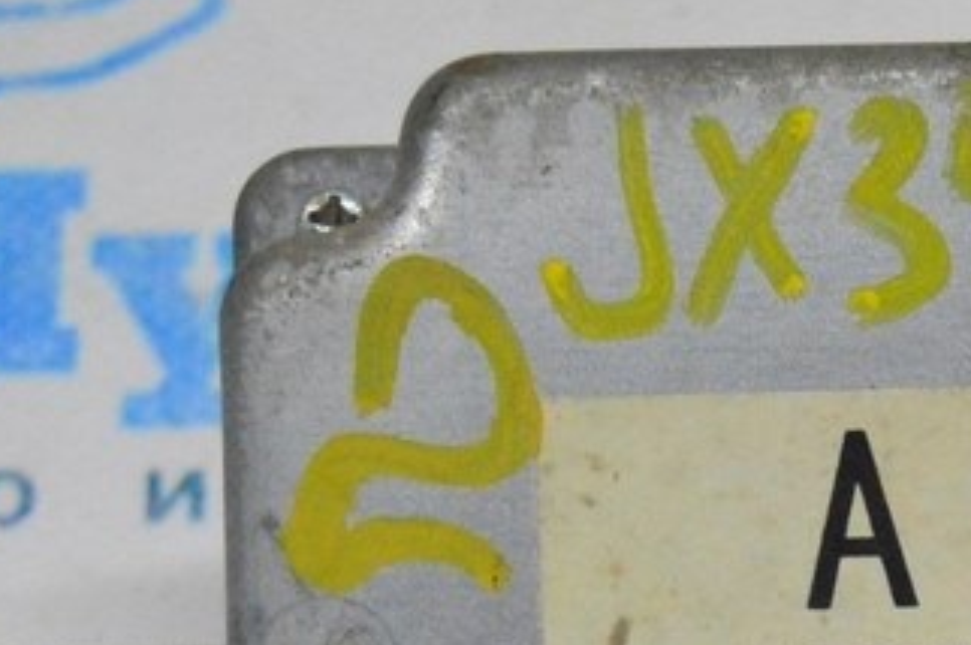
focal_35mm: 191
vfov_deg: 7.1
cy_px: 963
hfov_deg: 10.7
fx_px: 5146
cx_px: 778
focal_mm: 40
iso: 6400
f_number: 4.8
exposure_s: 1/1000
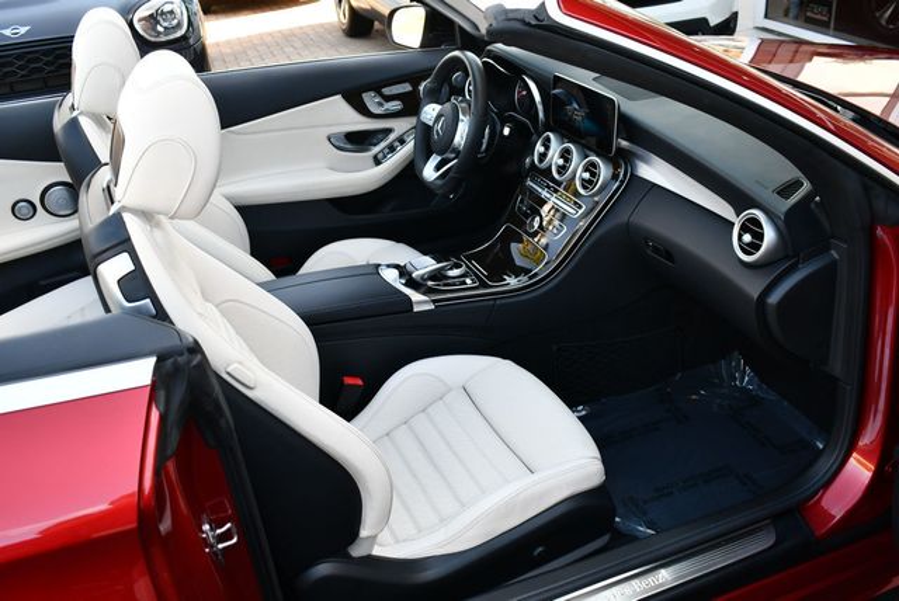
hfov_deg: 53.1
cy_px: 300
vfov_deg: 36.9
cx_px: 450
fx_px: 900
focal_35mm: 36
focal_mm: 18
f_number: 4
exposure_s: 1/250
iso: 400
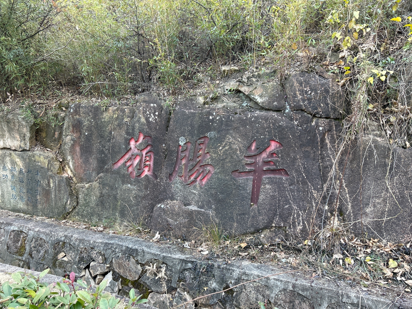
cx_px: 206
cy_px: 154
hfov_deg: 67.3
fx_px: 309
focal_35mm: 26
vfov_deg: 53.1
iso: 100
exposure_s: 1/121
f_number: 1.5
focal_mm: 5.7
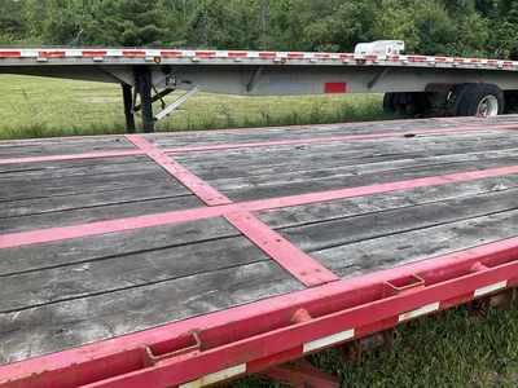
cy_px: 194
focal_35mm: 29
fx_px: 434
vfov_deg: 48.2
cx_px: 259
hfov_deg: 61.7
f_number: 1.8
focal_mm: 3
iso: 25
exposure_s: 1/551
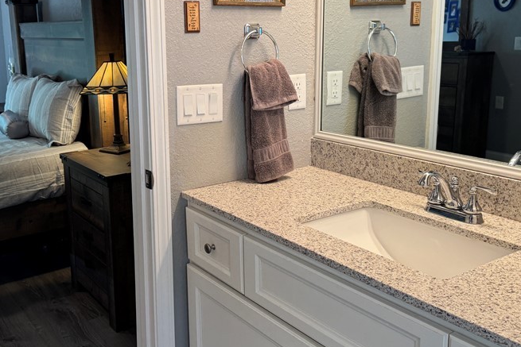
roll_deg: +0.5
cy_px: 141
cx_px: 203
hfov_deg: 49.2
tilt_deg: -11.7
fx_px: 565
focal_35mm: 39
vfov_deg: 34.1
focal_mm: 6.76
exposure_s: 1/120
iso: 160
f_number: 1.78
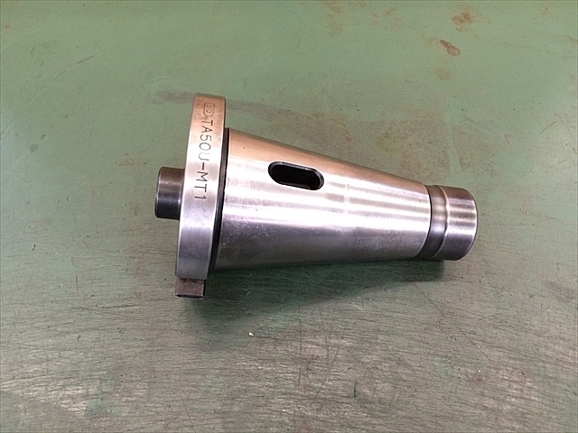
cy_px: 216
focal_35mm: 29
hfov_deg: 61.7
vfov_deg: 48.2
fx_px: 484
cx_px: 289
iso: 160
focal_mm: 4.15
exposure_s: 1/30
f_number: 2.2
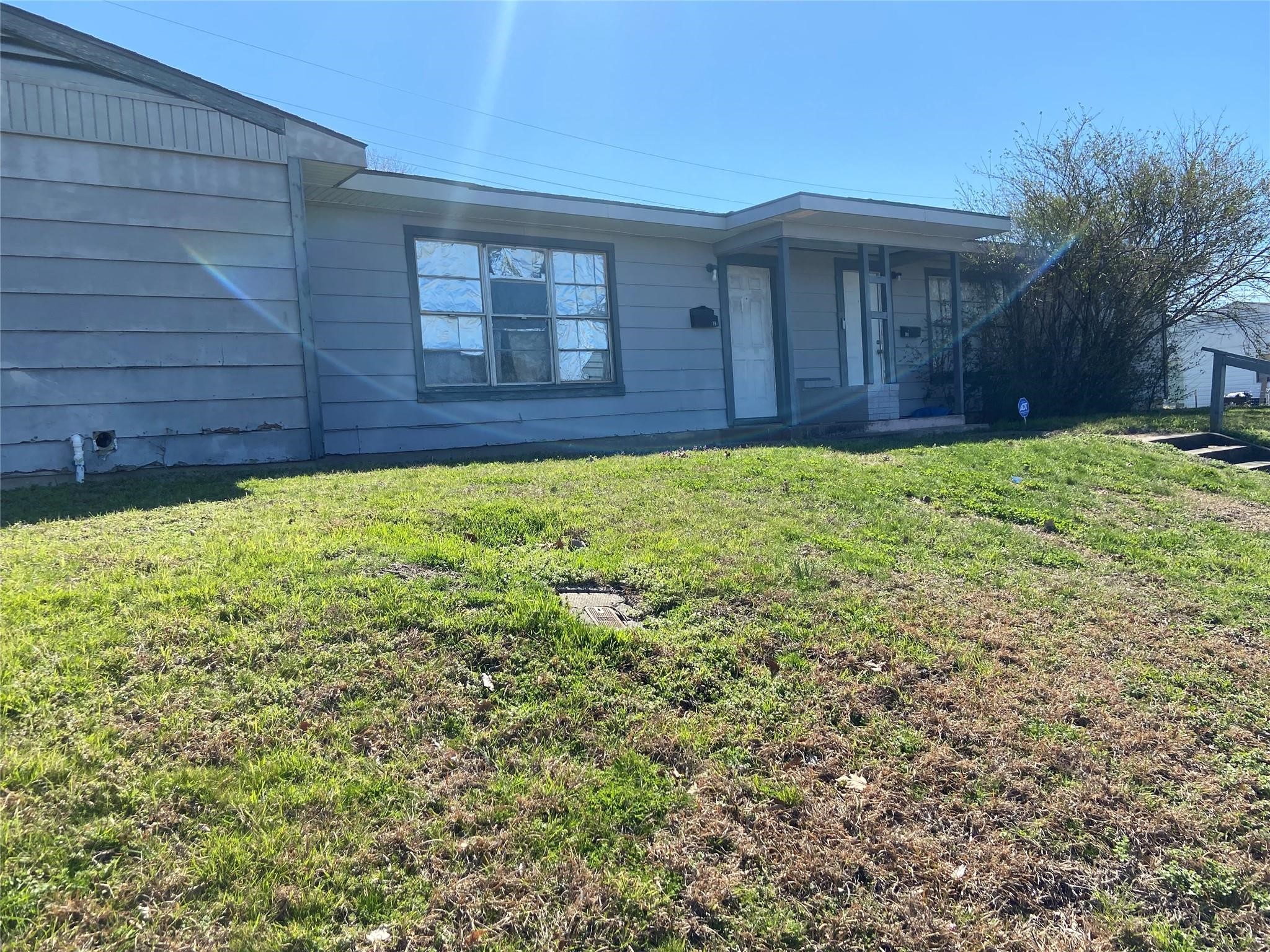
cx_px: 635
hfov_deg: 67.3
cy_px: 476
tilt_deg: -2.4
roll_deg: +3.9
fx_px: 954
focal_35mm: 26
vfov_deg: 53.1
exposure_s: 1/2315
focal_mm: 4.25
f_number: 1.8
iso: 32
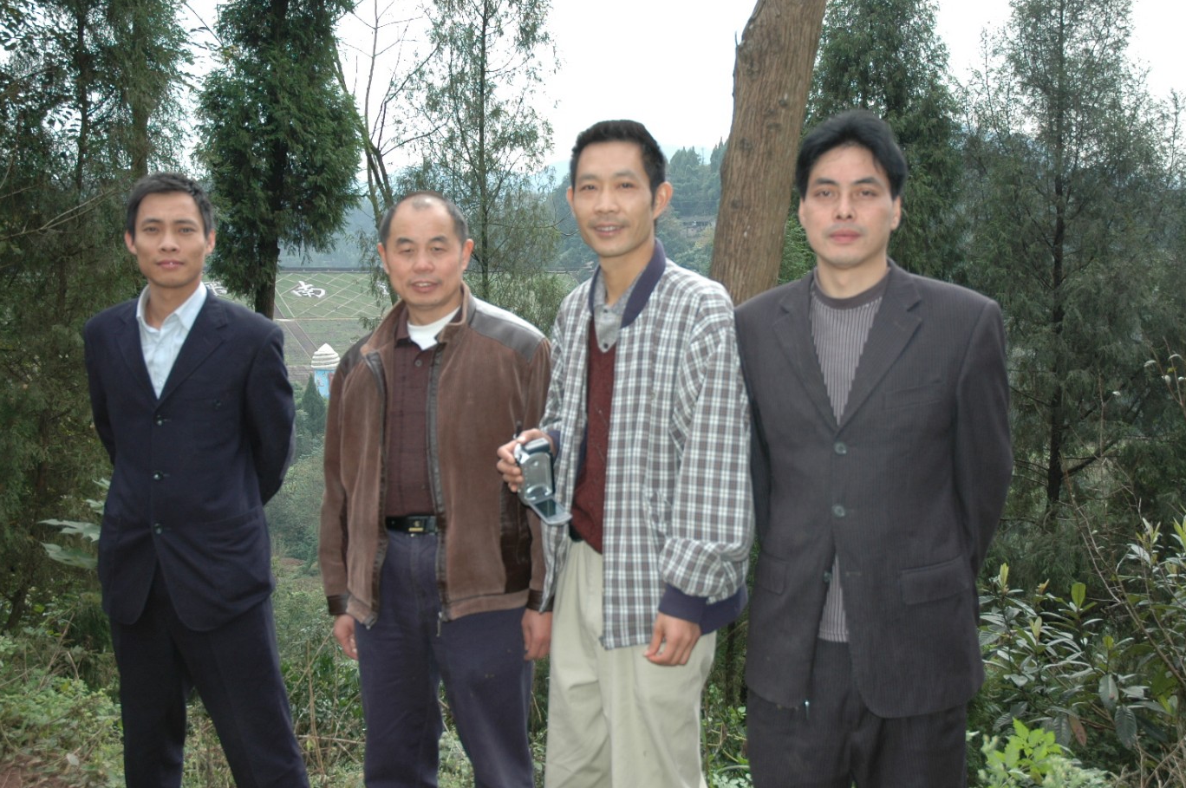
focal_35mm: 45
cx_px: 591
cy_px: 387
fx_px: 1465
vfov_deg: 30.1
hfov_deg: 44.1
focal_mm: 29
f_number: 4
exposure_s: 1/500
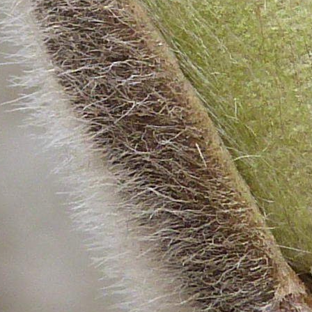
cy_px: 58
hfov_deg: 4.7
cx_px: 334
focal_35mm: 371
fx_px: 3783
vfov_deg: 4.7
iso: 100
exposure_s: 1/200
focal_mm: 8.5
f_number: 4
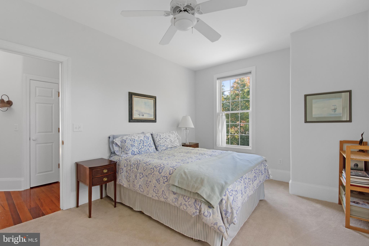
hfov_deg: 100.4
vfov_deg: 77.3
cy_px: 123
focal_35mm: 15
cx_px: 184
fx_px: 154
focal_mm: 10
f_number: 8
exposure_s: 1/15
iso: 1250
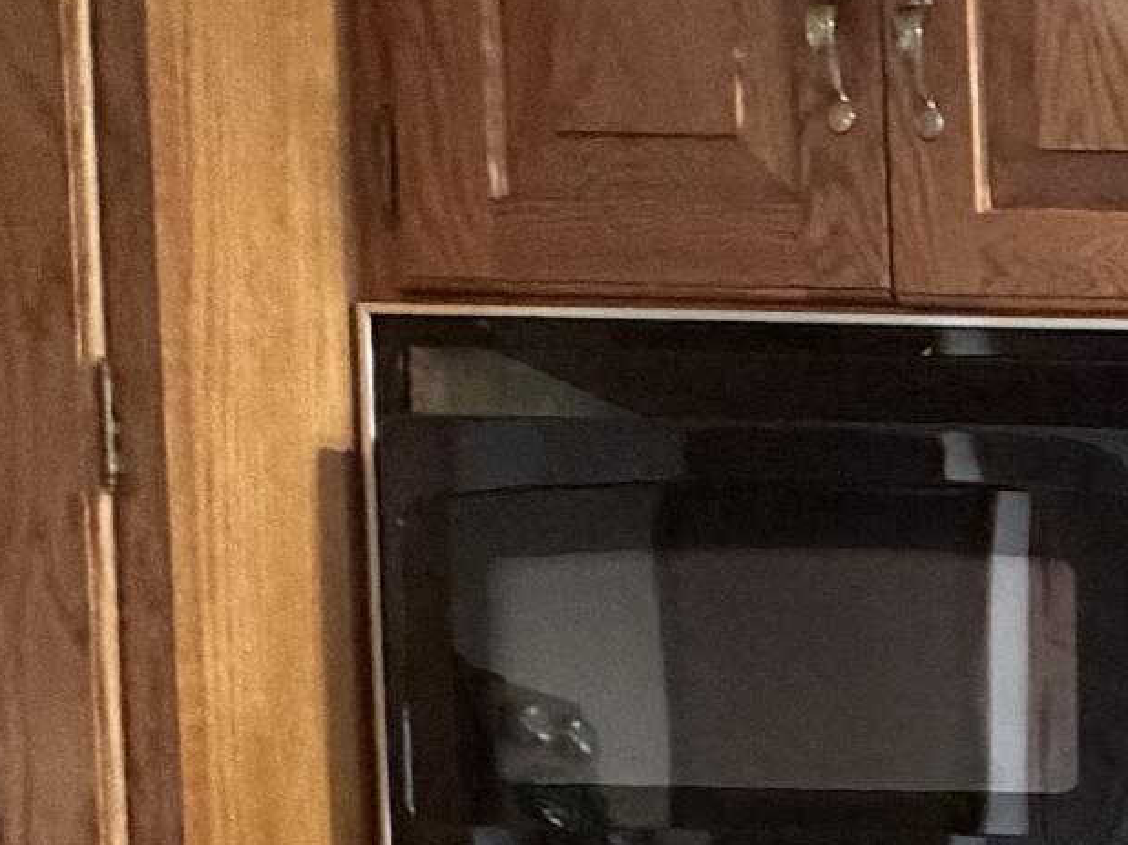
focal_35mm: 68
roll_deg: -0.3
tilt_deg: -3.0
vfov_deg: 19.5
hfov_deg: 19.2
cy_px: 1166
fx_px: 2215
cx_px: 2174
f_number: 2.2
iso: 400
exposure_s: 1/60
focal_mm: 2.22
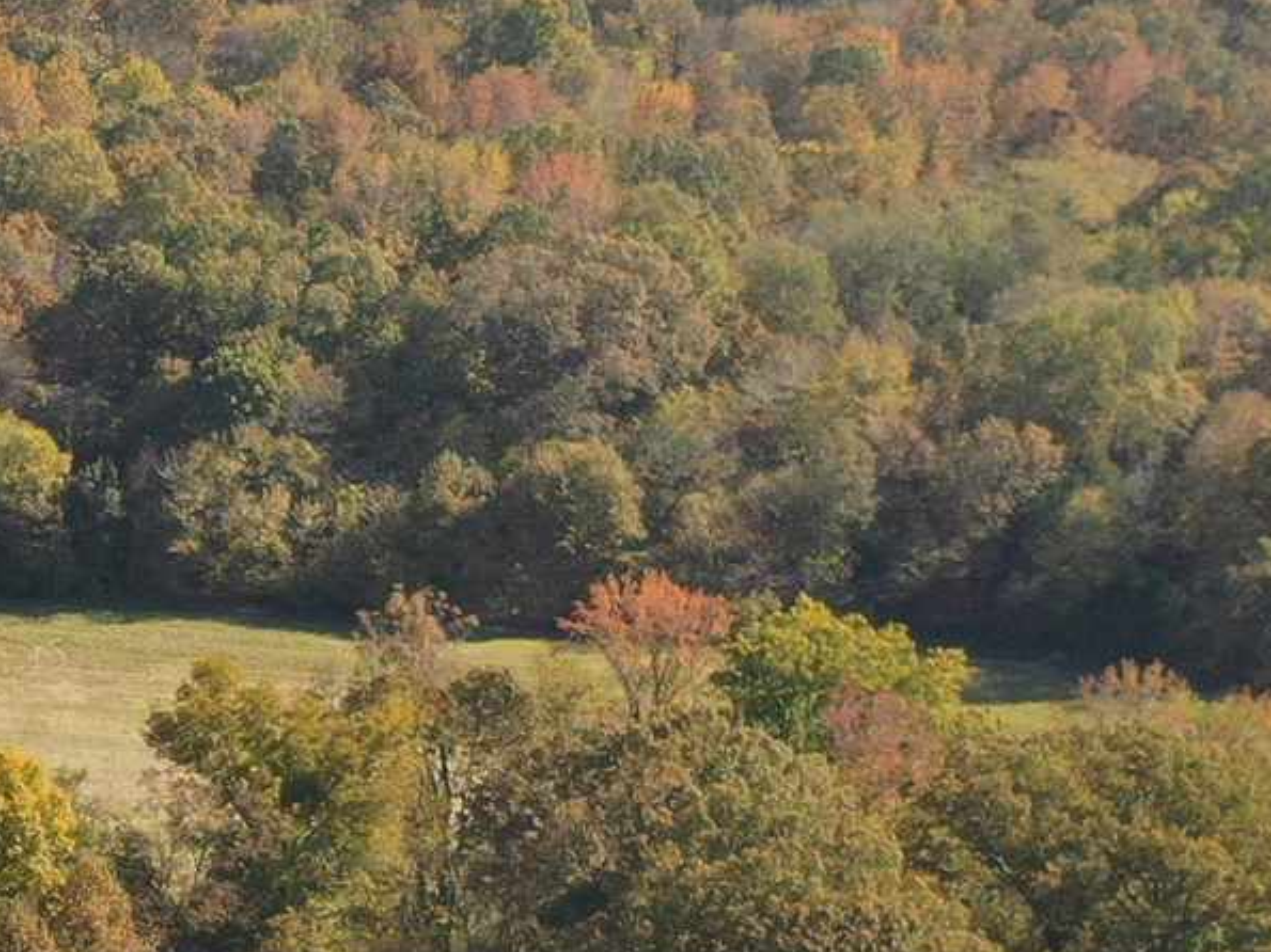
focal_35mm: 139
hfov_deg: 12.5
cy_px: 1315
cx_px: -1241
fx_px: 5103
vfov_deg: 10.4
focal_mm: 10.26
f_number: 3.2
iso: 100
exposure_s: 1/800
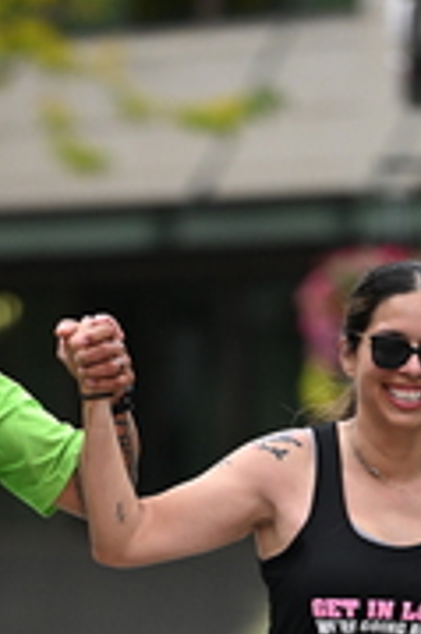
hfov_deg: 2.2
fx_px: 10826
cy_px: 822
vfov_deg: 3.3
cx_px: 87
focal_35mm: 616
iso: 1600
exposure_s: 1/5000
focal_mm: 200
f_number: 2.8
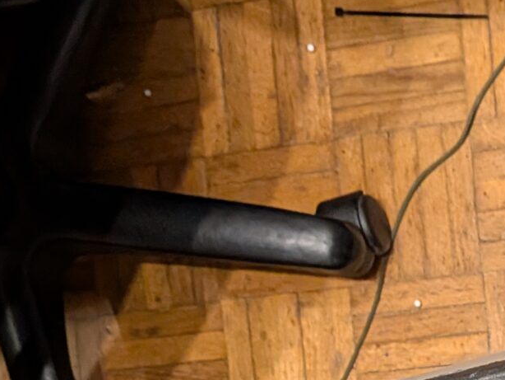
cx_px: 669
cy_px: 776
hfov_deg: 18.2
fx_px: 1459
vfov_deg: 12.8
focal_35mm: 100
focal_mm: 4.53
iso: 426
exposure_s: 1/33.3
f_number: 1.7
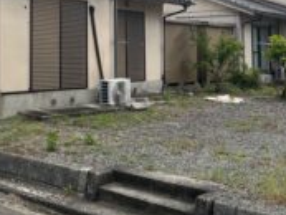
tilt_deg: +5.0
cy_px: 18
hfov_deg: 29.9
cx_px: -2
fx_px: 496
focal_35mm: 60
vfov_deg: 23.7
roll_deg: +0.1
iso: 50
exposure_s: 1/4274
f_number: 1.5
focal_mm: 5.7
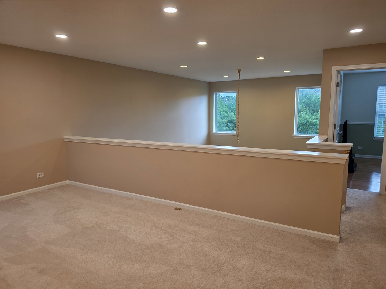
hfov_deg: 73.9
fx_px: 256
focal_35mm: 23
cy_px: 144
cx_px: 193
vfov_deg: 58.9
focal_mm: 6.5
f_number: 1.4
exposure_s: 1/120
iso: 80
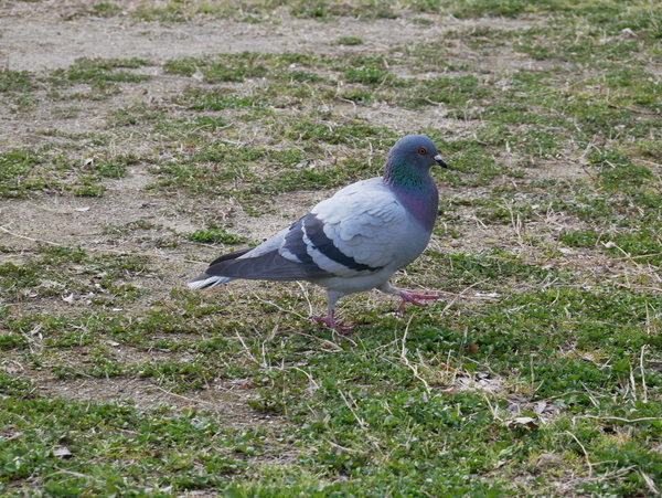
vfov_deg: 12.4
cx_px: 331
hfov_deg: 16.4
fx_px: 2297
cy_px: 249
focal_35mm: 120
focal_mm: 60
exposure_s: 1/500
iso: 800
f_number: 9
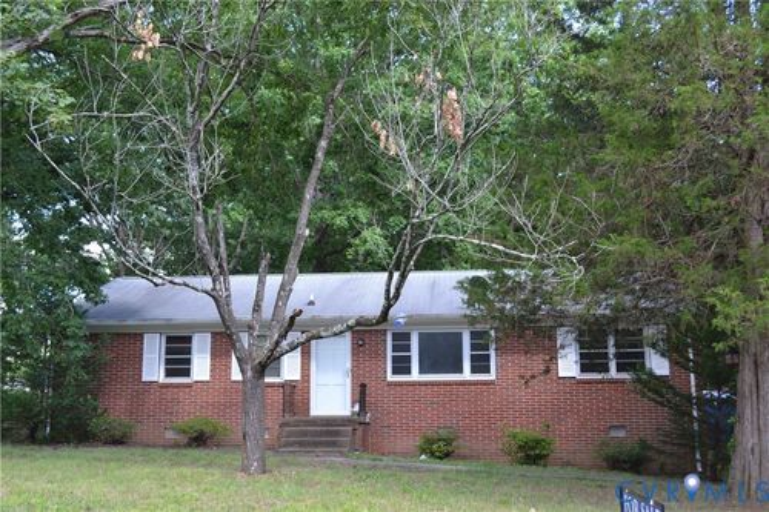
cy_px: 256
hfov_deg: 49.6
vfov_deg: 34.2
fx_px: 833
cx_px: 384
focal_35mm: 39
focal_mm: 26
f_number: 5.6
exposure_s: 1/125
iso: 280
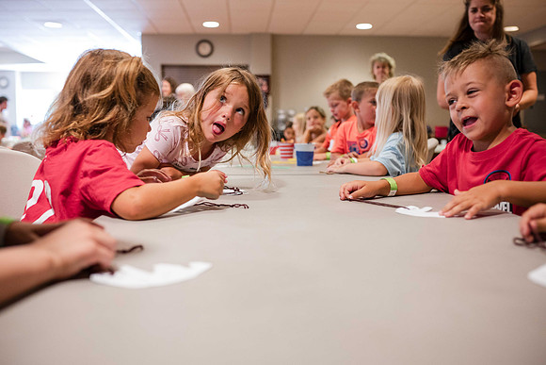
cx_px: 271
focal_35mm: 37
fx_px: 557
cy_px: 183
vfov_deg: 36.2
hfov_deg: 52.2
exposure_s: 1/125
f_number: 2.8
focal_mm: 35
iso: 3200
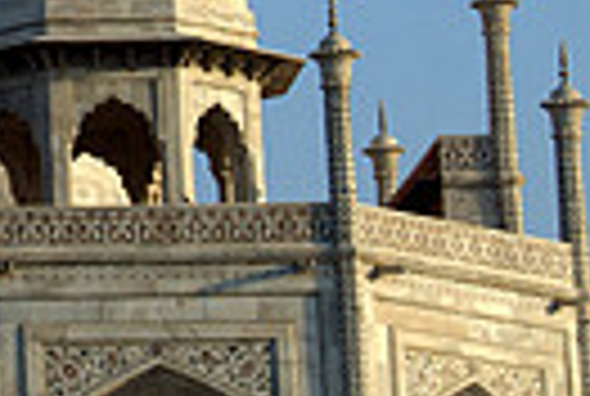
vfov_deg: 3.8
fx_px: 6016
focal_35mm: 366
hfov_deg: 5.5
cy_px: -178
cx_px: -450
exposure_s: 1/200
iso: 100
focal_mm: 55
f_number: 7.1
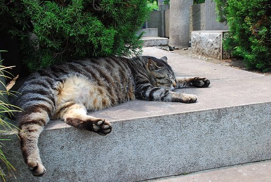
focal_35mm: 36
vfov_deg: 37.0
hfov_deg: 53.1
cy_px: 91
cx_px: 136
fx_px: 271
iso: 250
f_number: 6.3
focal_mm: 24
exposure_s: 1/160
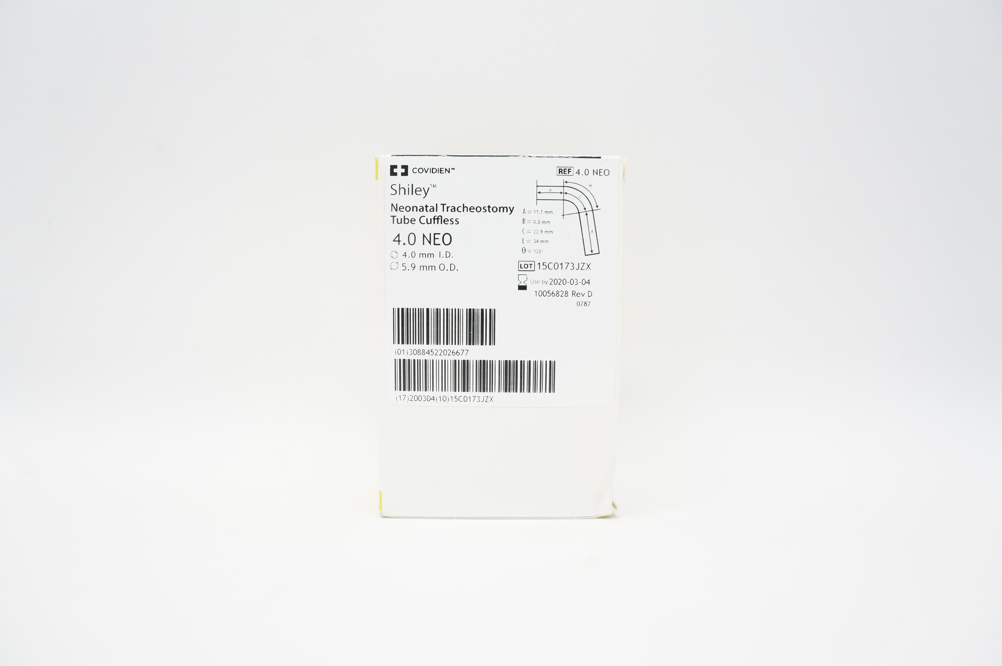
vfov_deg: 47.8
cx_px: 501
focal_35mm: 27
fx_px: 751
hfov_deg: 67.4
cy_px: 333
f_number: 6.3
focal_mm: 18
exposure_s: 1/160
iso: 1600
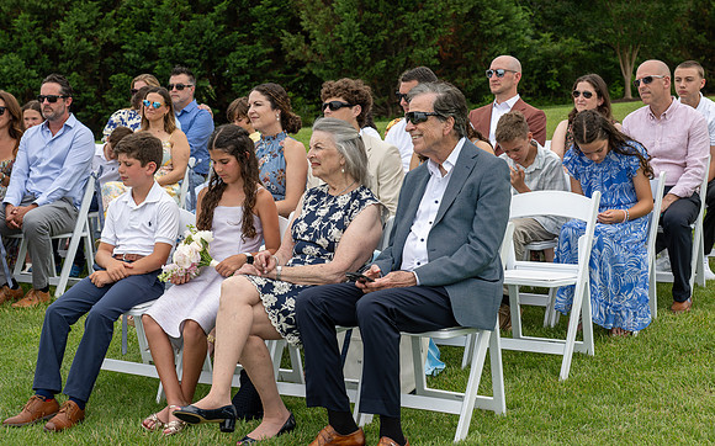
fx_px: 1390
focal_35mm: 71
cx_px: 358
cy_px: 208
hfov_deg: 28.9
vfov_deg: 18.2
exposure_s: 1/250
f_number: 8
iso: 160
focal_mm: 70
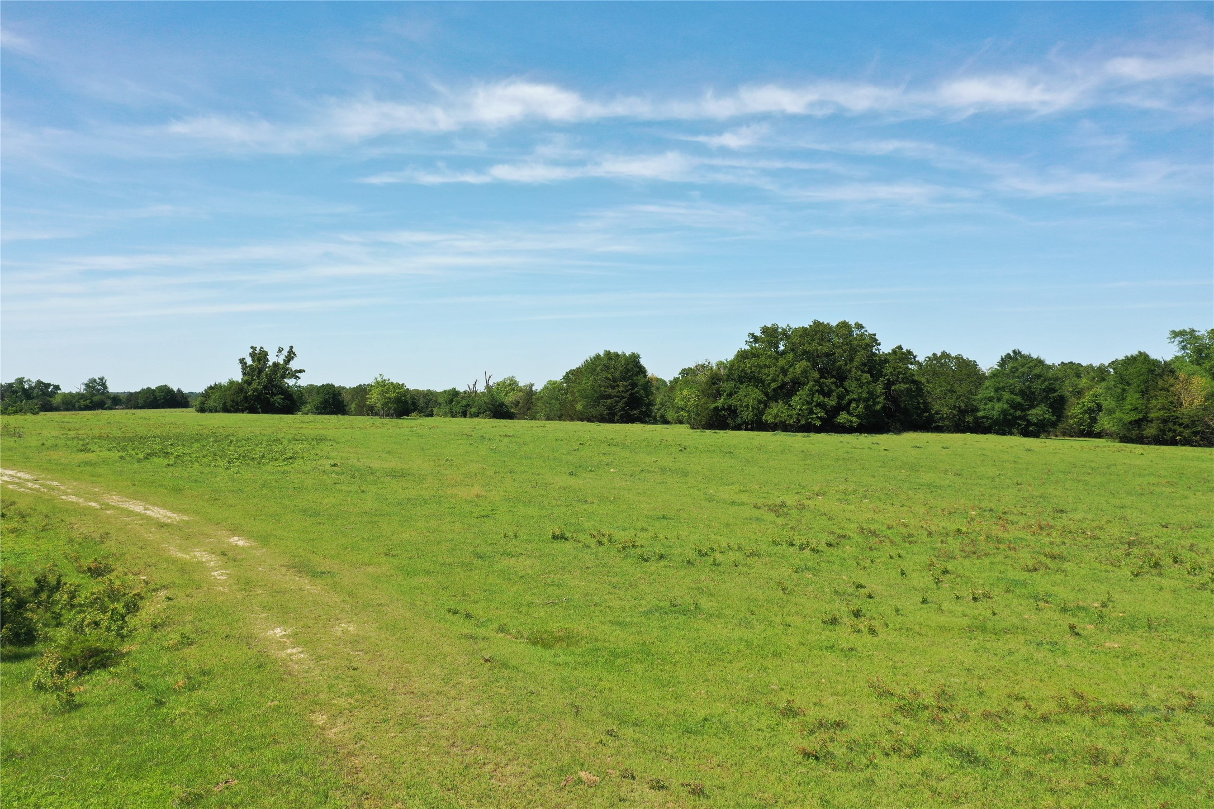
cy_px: 404
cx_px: 607
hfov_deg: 65.5
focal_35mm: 28
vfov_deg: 46.4
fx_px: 944
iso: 100
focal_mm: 10.26
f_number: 5.6
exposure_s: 1/400
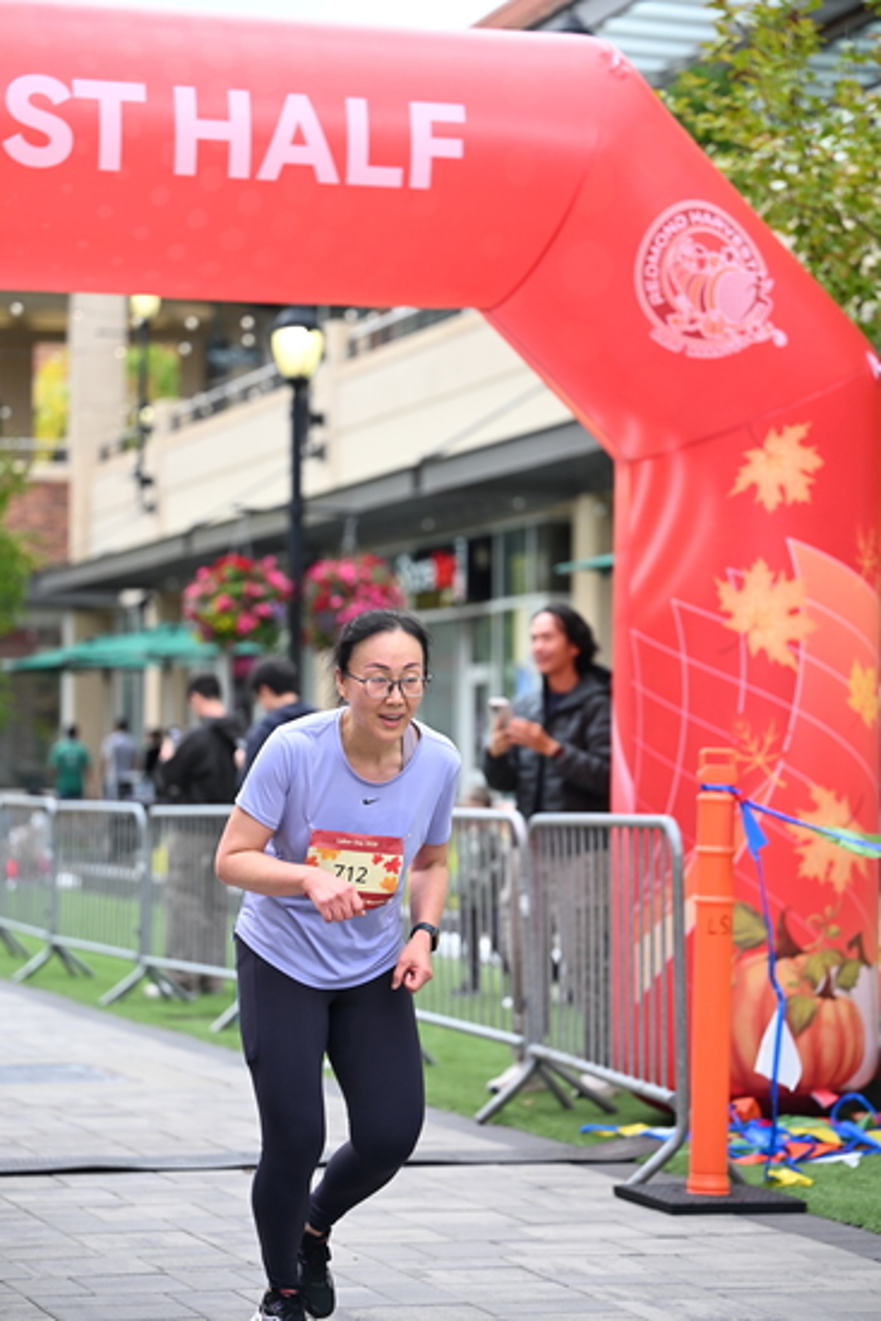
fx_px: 3301
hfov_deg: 15.2
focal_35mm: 90
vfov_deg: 22.6
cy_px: 660
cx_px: 440
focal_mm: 90
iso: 640
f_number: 2.8
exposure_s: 1/1600
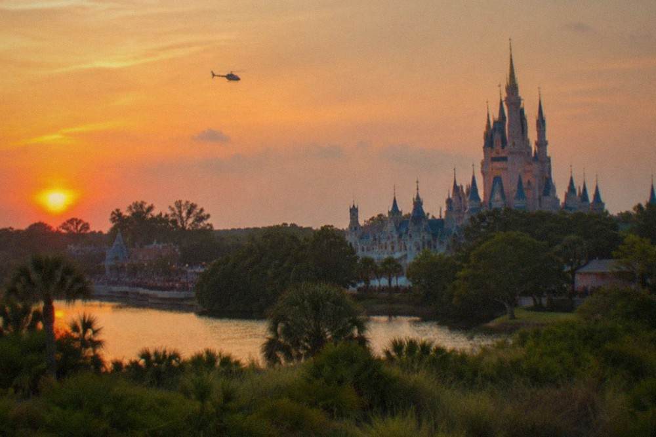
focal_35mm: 64
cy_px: 218
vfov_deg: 21.2
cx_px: 328
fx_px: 1166
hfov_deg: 31.4
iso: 400
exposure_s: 1/250
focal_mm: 64
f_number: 8
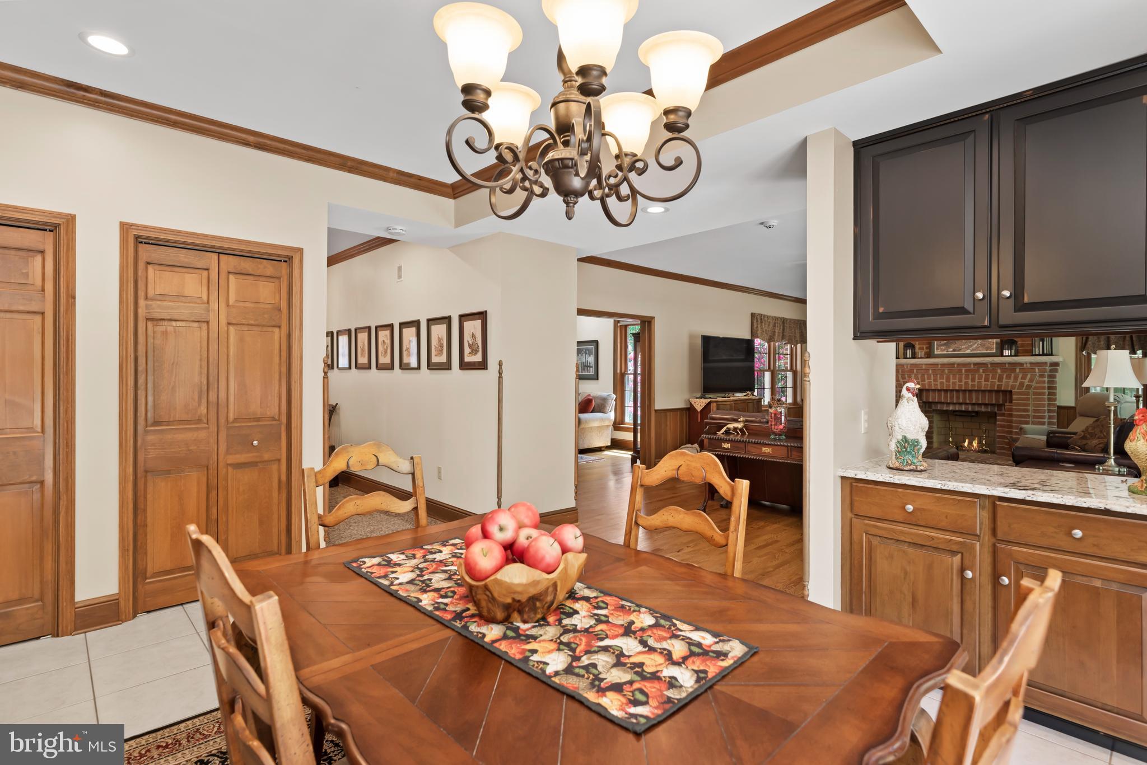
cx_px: 574
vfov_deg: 70.5
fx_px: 542
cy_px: 382
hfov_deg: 93.3
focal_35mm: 17
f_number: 6.3
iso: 400
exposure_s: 1/5
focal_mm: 17
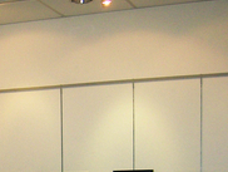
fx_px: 653
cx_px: -25
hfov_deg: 19.0
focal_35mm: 99
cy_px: 226
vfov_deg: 14.3
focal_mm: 6
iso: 100
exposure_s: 1/60
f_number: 2.8
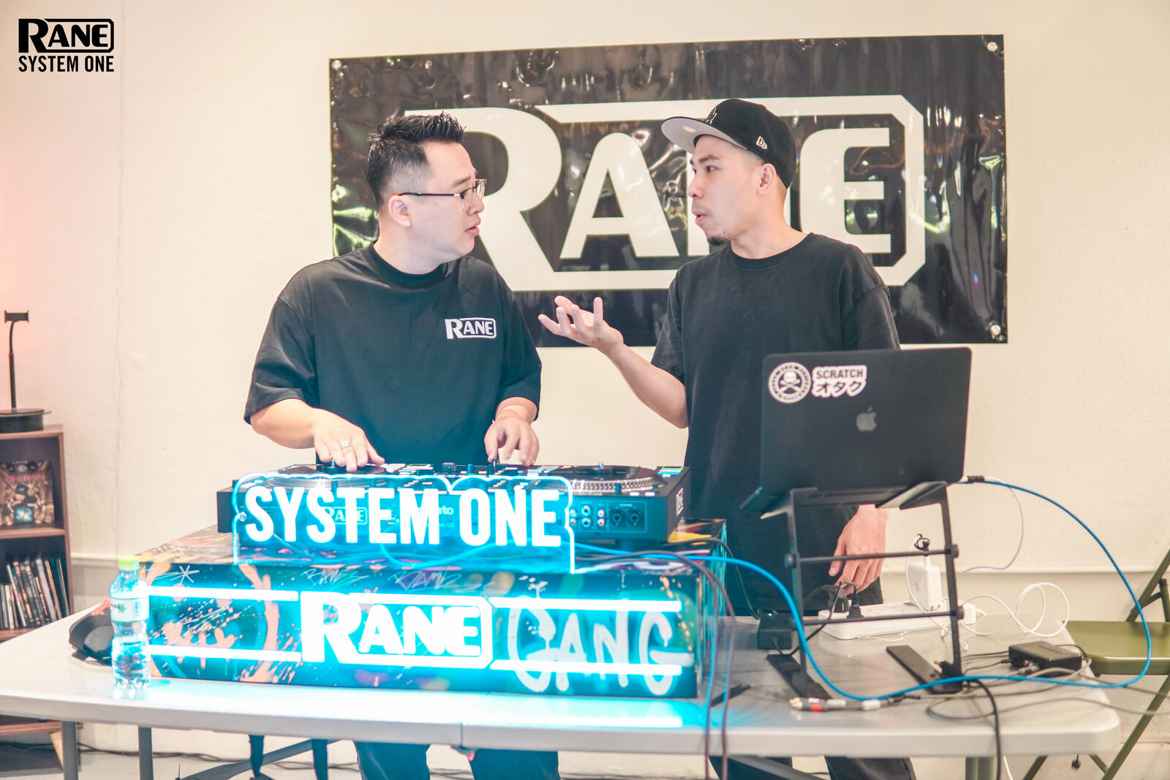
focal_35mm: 45
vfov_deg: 29.9
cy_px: 390
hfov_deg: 43.6
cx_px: 585
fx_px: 1463
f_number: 1.4
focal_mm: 30
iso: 500
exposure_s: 1/60
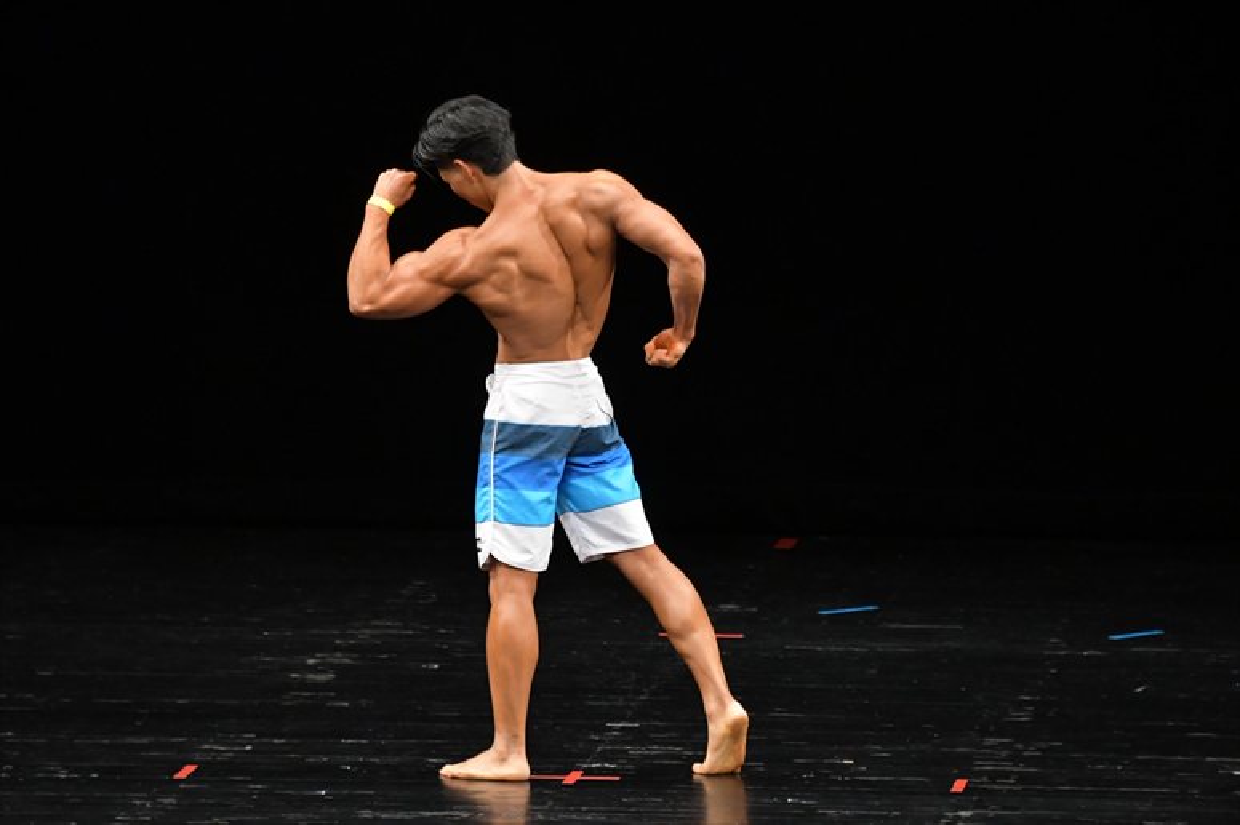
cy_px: 412
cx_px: 620
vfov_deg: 4.6
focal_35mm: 300
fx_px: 10328
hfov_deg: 6.9
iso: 3200
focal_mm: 200
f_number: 5.6
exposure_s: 1/400
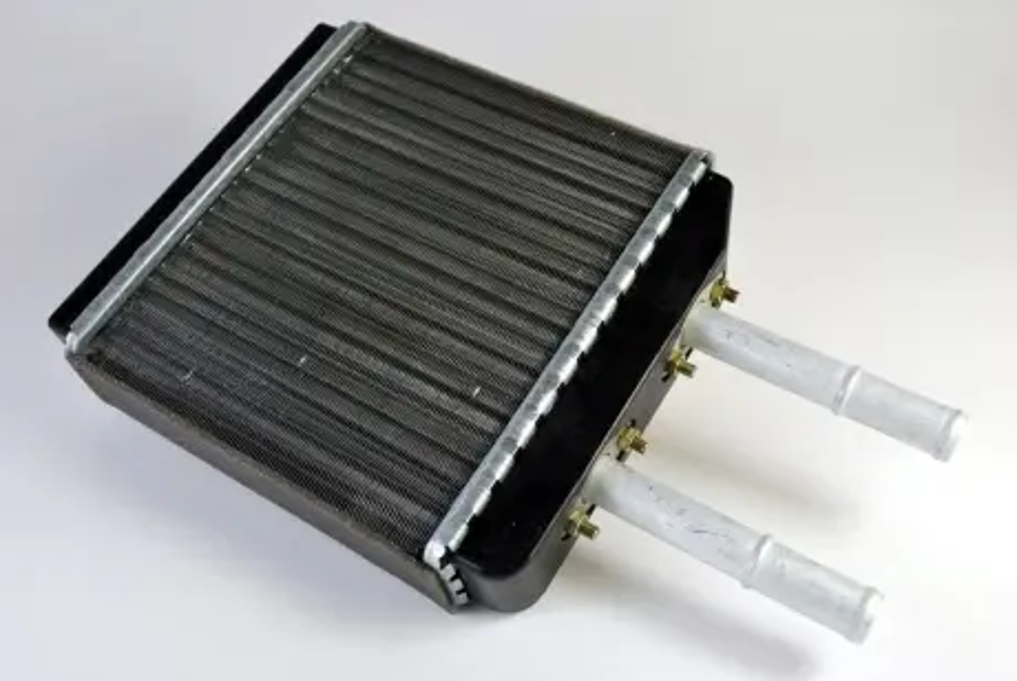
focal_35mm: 39
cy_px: 340
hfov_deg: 49.5
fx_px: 1103
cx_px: 508
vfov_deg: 34.3
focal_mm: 26
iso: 200
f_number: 5.6
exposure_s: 1/125
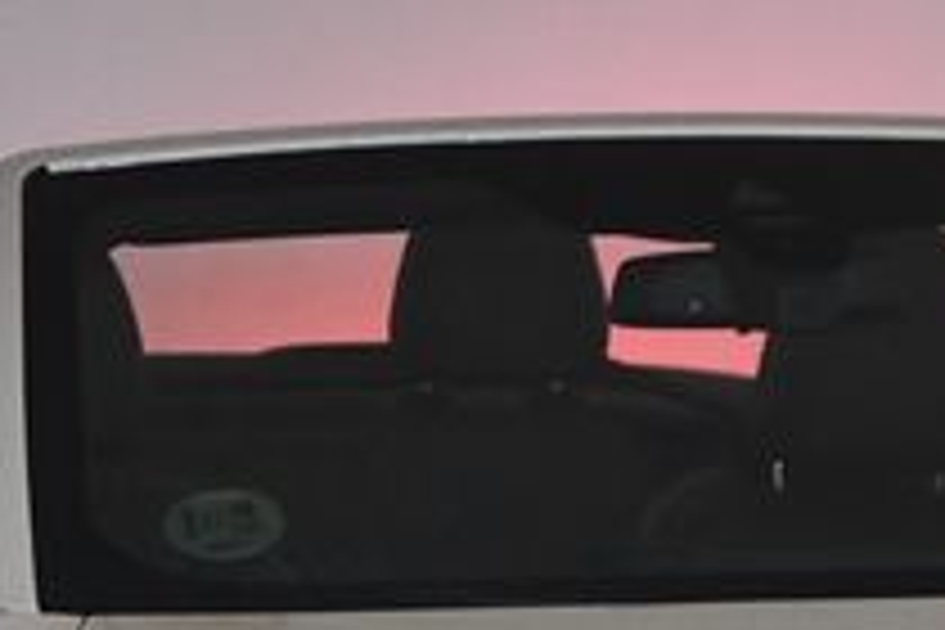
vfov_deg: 2.8
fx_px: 12914
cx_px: 864
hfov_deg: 4.2
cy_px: 1019
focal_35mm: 492
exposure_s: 1/250
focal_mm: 86
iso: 3200
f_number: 4.2
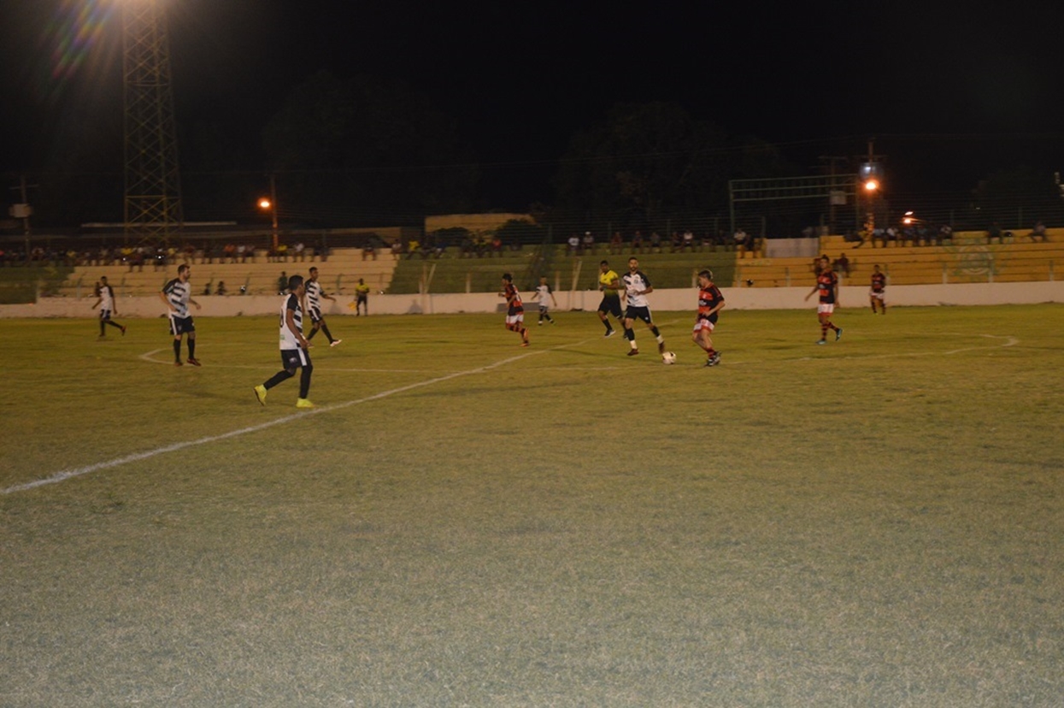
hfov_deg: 33.4
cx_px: 532
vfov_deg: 22.6
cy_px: 354
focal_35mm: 60
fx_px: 1772
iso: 1400
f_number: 4.5
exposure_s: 1/60
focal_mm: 40
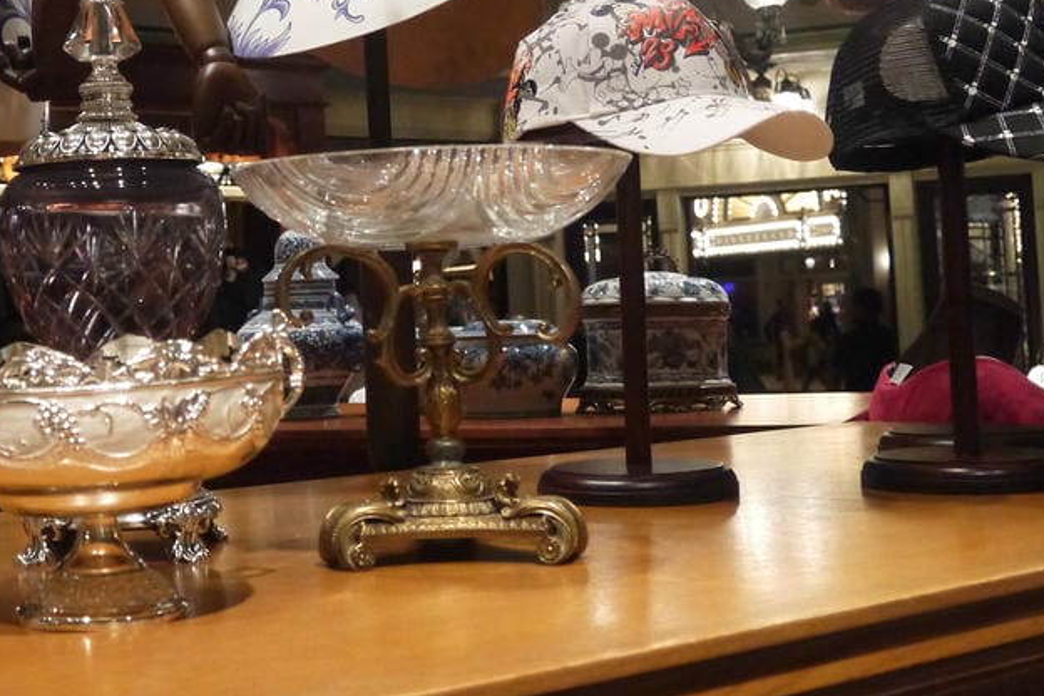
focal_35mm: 56
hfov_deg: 34.9
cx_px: 266
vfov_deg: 24.1
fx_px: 1624
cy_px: 219
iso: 1600
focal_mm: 14
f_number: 3.5
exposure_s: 1/100
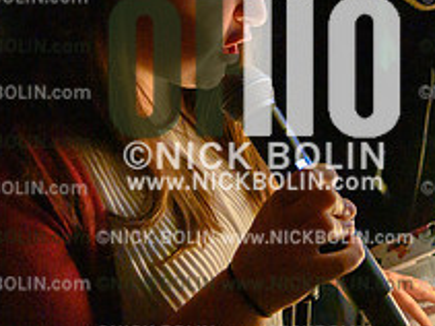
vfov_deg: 37.9
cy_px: 94
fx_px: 465
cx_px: 254
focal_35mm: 37
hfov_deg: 49.9
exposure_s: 1/400
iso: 25600
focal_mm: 14
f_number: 2.8
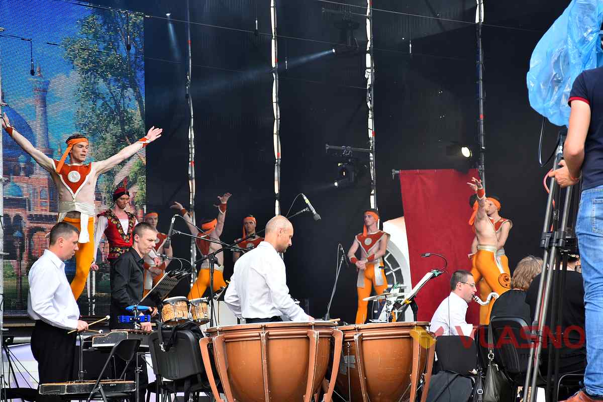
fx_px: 1759
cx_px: 302
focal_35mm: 105
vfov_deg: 13.0
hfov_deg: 19.5
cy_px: 201
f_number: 5
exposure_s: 1/250
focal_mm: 70
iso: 200
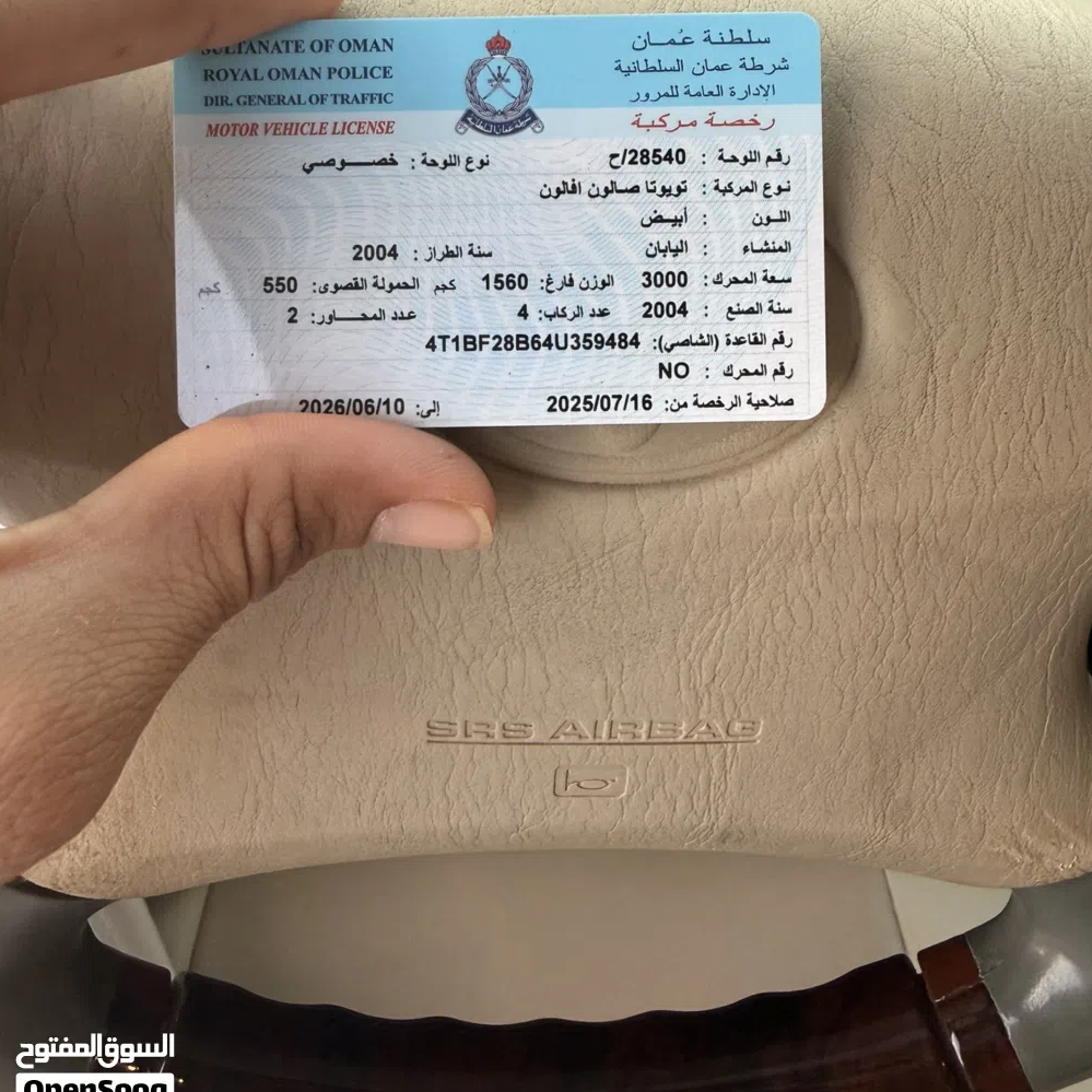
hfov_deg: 55.6
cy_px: 392
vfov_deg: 54.8
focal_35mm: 29
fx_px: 1035
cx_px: 549
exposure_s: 1/99
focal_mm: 2.22
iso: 125
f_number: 2.2
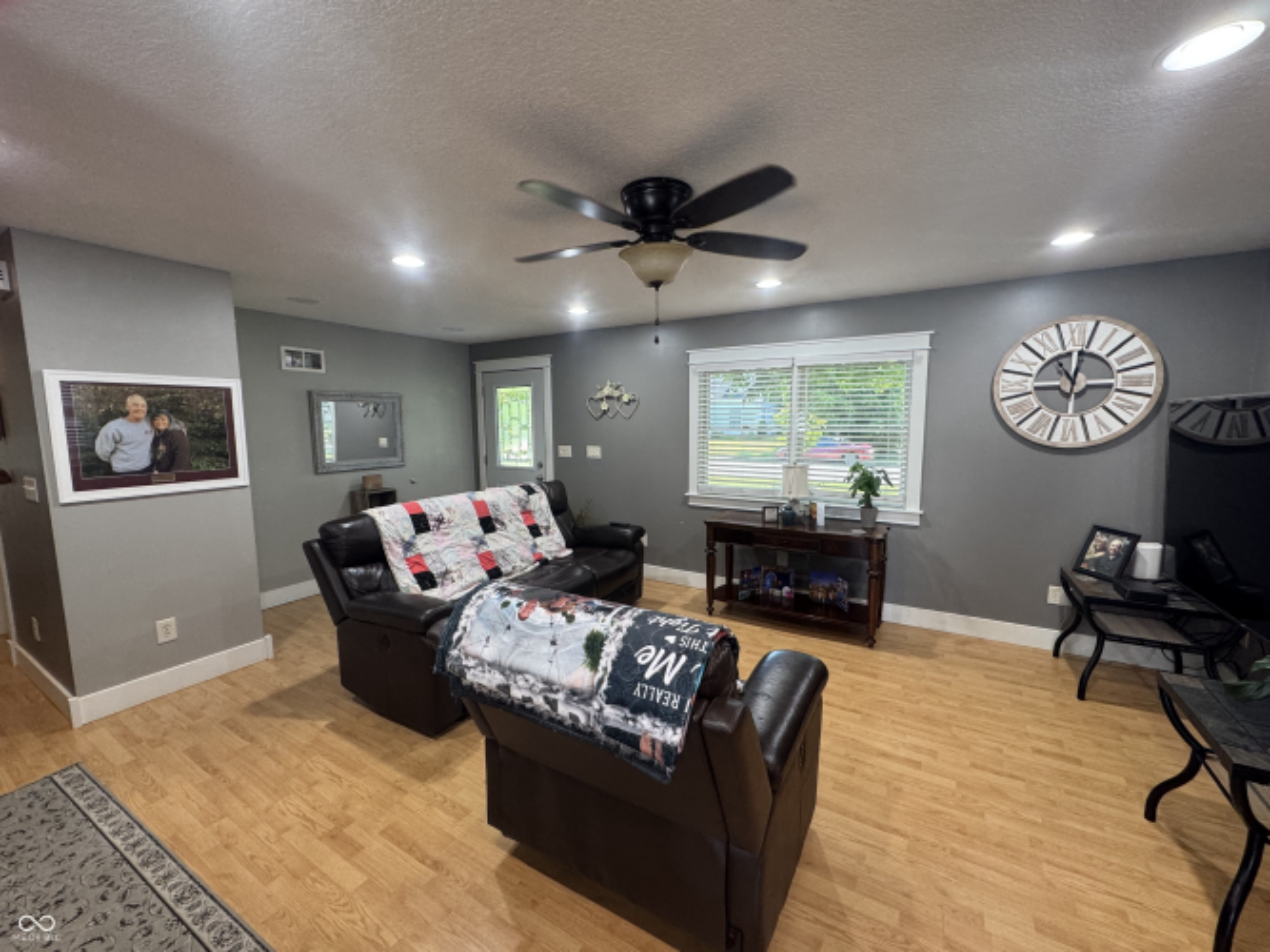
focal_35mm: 14
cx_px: 635
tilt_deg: -5.7
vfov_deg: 85.7
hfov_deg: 102.1
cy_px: 476
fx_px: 514
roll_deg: +0.2
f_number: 2.2
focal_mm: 2.22
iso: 200
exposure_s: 1/120
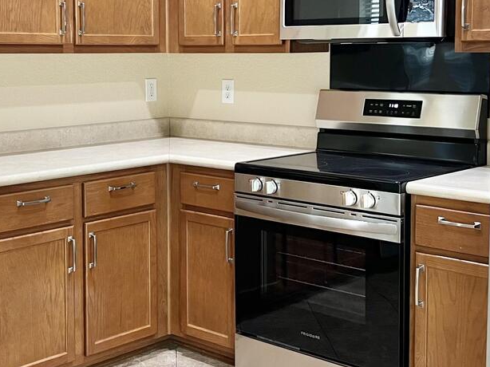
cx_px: 174
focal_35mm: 61
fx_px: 863
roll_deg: +1.6
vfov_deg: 23.9
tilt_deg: -2.8
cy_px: 110
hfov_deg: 31.5
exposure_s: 1/60
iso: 125
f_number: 1.5
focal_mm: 5.7
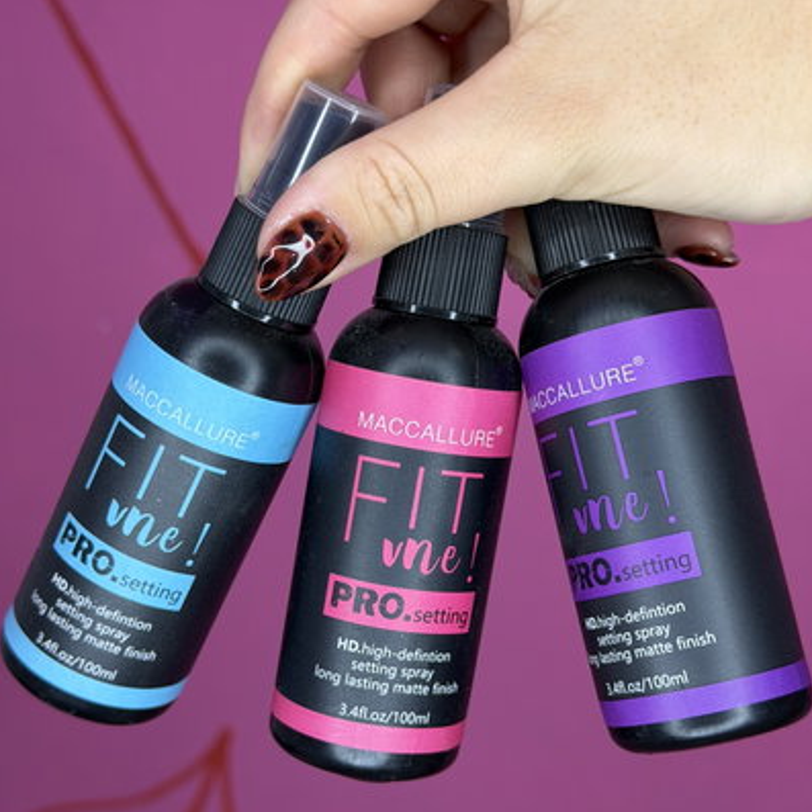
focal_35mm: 57
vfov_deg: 30.0
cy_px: 410
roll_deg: -3.7
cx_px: 407
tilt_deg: -10.9
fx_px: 1513
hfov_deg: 30.0
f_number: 1.78
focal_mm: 6.76
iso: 64
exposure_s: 1/50
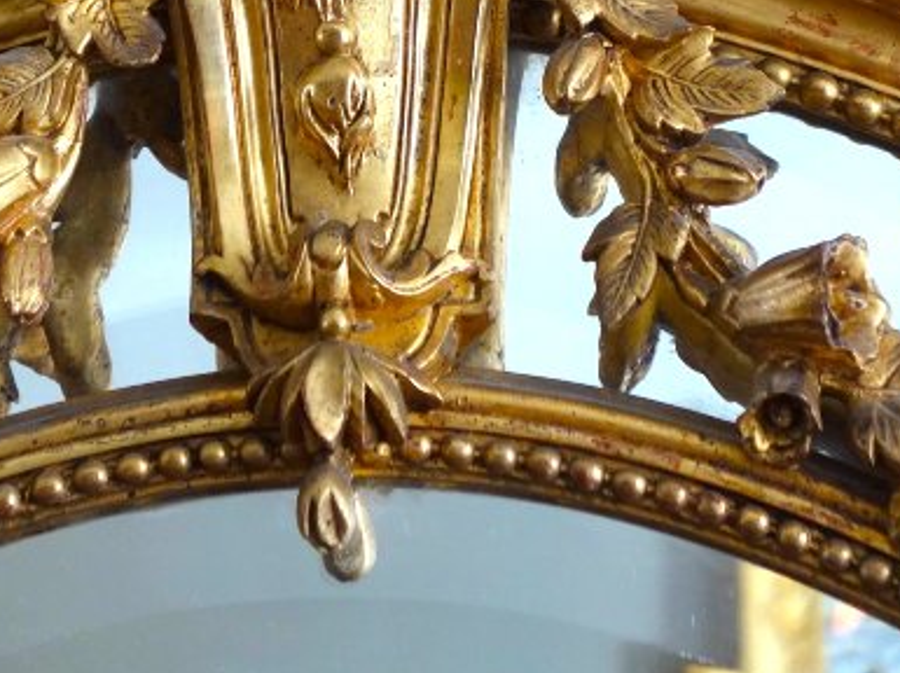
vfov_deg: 13.9
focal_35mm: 102
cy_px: -215
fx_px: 2649
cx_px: 430
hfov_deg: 19.3
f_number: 2.8
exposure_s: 1/40
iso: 320
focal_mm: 12.62
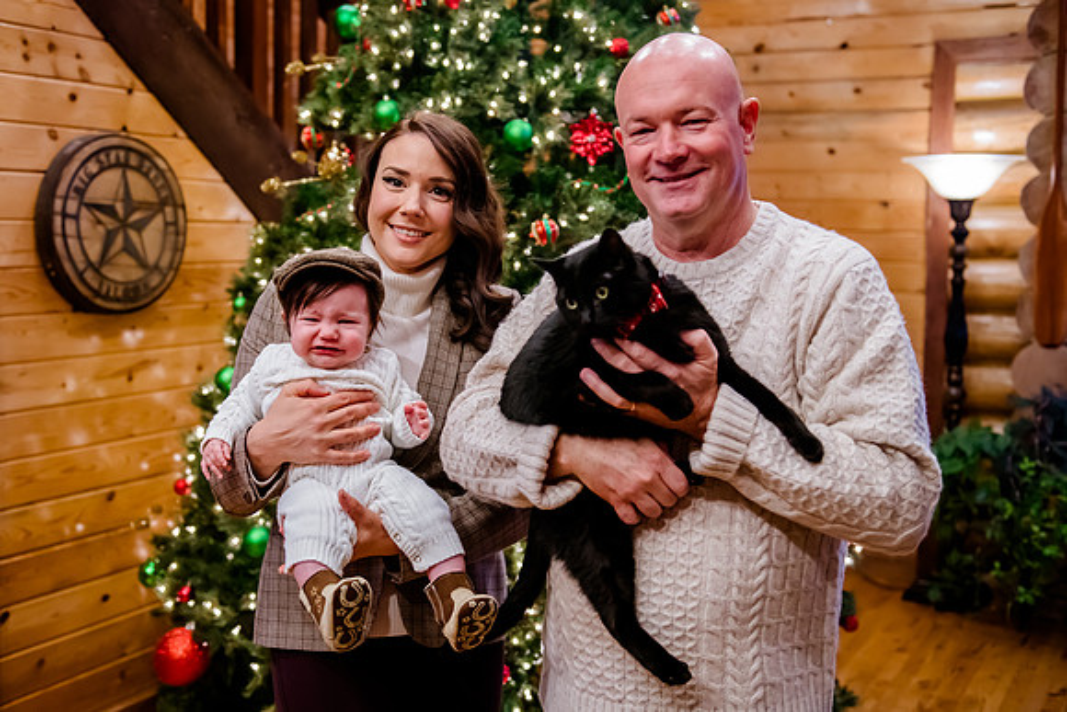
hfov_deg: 45.4
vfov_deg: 31.3
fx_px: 1271
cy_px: 338
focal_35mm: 43
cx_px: 465
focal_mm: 38
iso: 2500
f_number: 2.8
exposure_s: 1/125
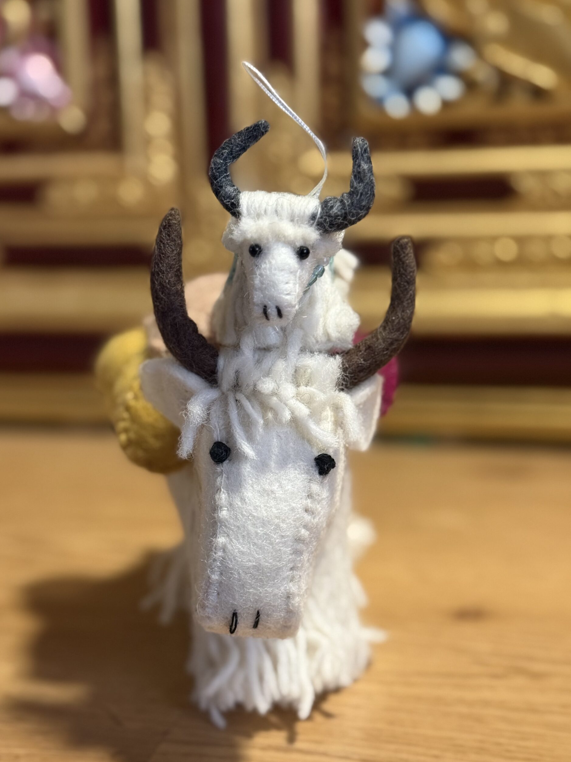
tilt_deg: -10.8
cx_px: 282
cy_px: 384
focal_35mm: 49
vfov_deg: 38.9
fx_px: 1078
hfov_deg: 29.7
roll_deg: +1.8
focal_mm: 6.76
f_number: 1.78
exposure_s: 1/25
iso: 500
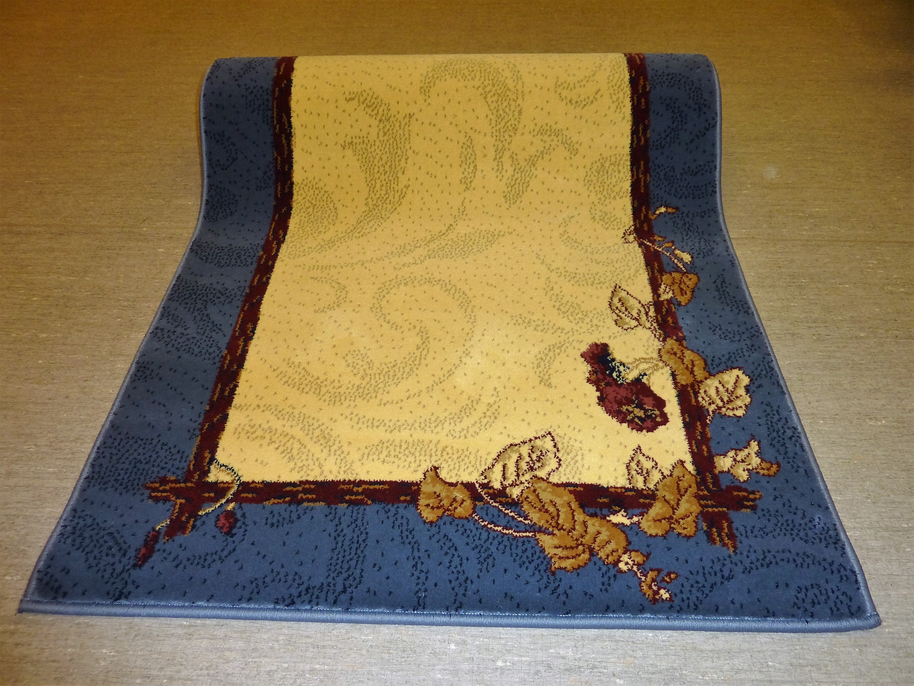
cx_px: 457
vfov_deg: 54.9
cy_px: 343
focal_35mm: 25
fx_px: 660
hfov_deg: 69.4
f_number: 3.3
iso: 100
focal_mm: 4.1
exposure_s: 1/30
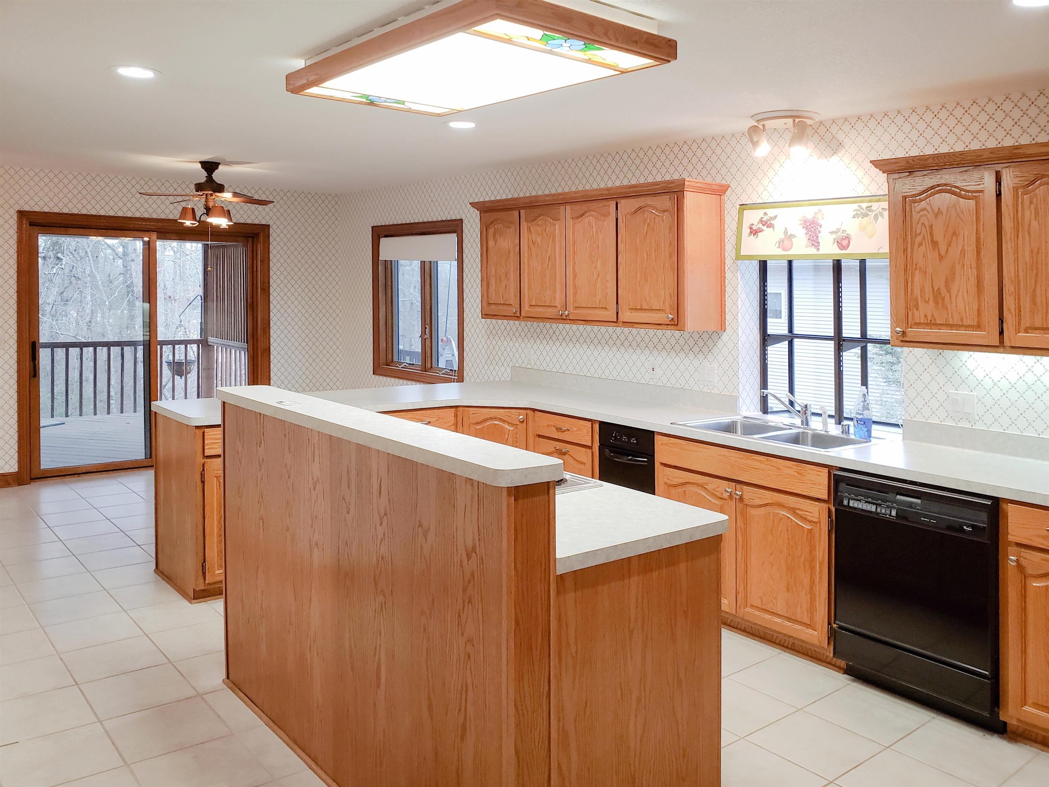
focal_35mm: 26
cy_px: 394
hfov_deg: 67.3
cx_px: 524
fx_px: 788
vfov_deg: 53.1
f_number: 2.4
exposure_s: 1/60
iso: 250
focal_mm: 4.3
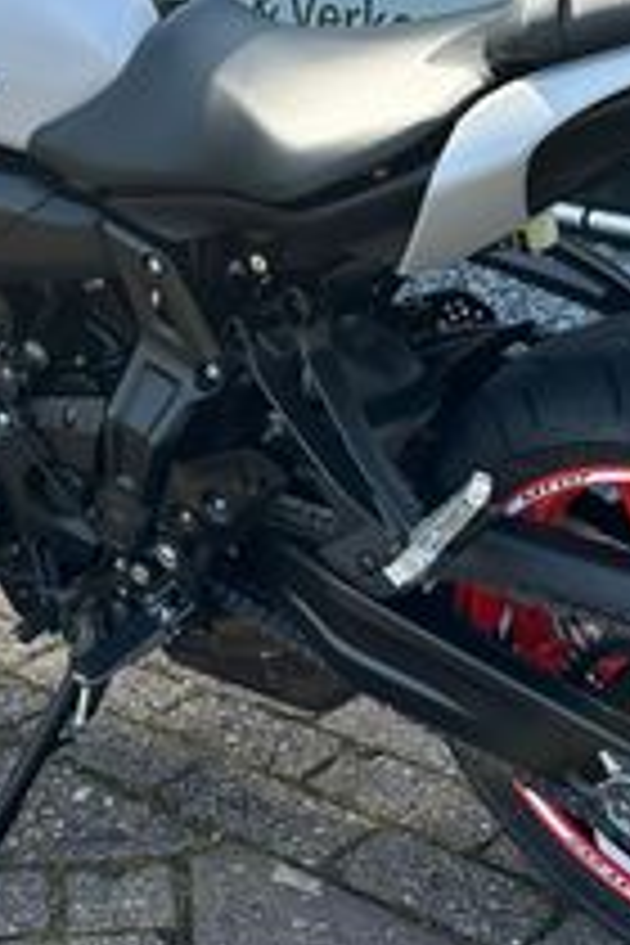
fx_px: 1995
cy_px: 279
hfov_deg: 17.9
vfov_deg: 26.4
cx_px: 297
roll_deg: -1.9
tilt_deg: -15.0
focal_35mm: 76
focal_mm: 6.86
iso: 80
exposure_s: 1/864
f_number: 1.78
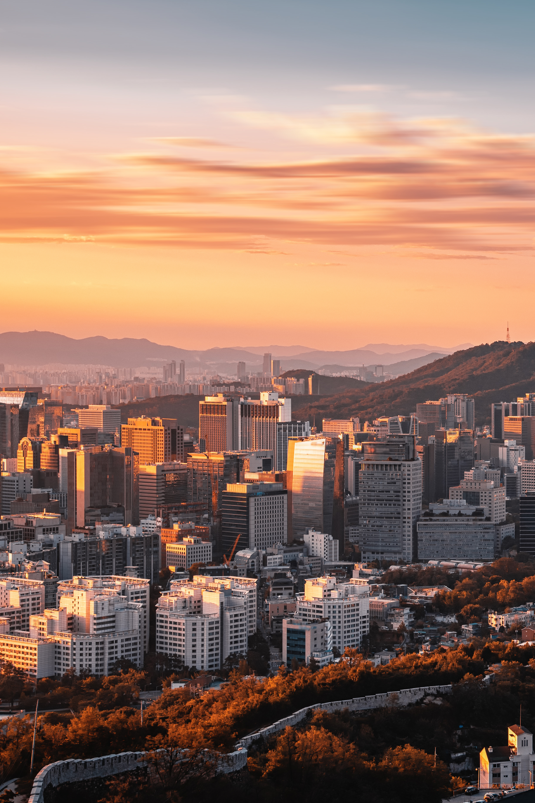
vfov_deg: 26.0
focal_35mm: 78
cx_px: 607
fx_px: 1739
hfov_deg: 16.9
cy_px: 426
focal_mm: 48
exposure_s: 1/160
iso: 100
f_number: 8
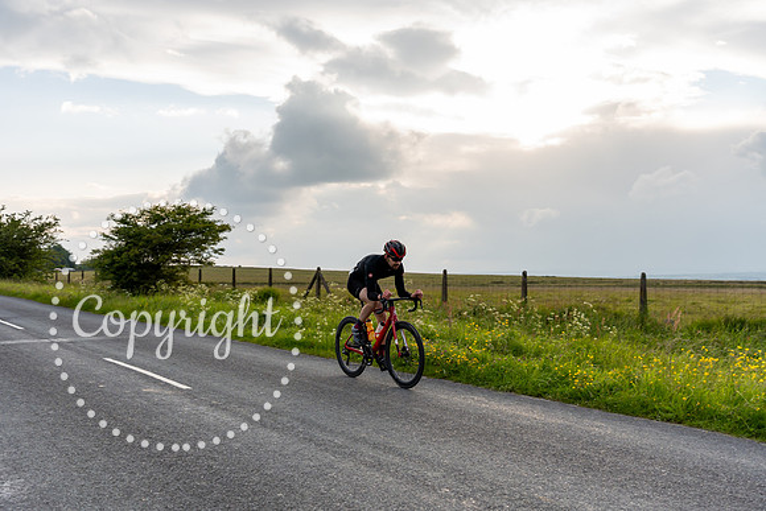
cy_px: 256
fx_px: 766
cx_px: 383
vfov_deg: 36.9
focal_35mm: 36
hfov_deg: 53.1
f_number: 5
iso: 320
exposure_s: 1/640
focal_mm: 36
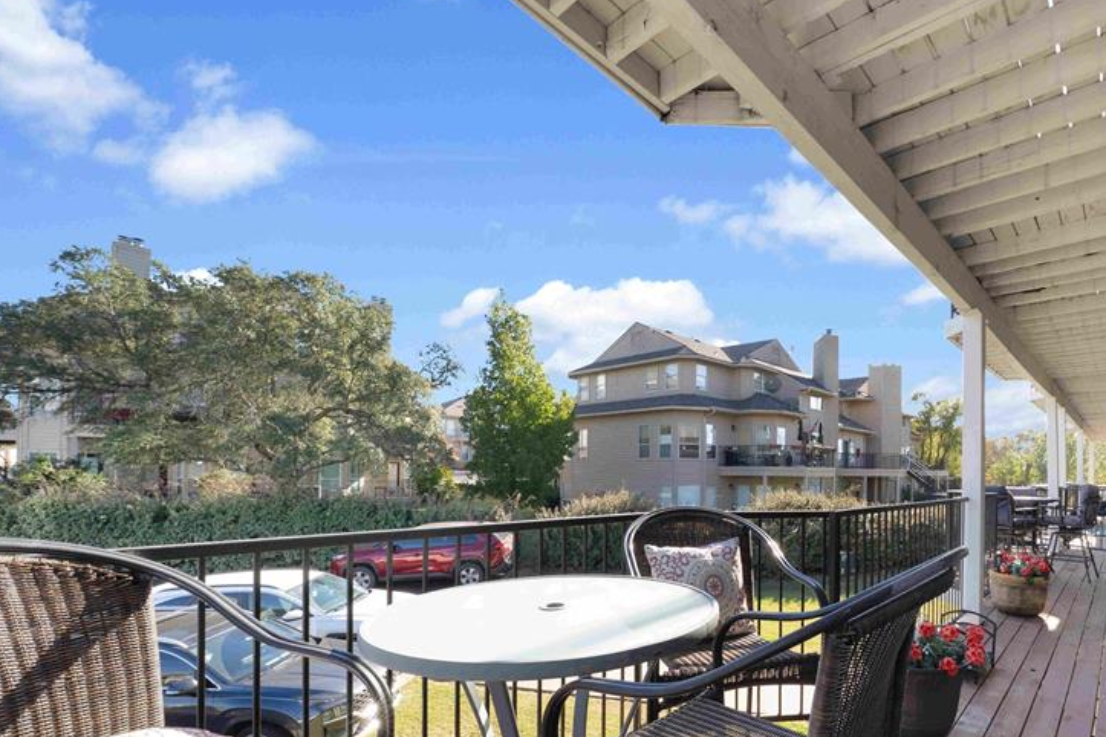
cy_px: 482
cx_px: 716
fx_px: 522
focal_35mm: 17
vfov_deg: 68.8
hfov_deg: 90.6
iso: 100
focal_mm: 12
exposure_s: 1/25
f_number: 11
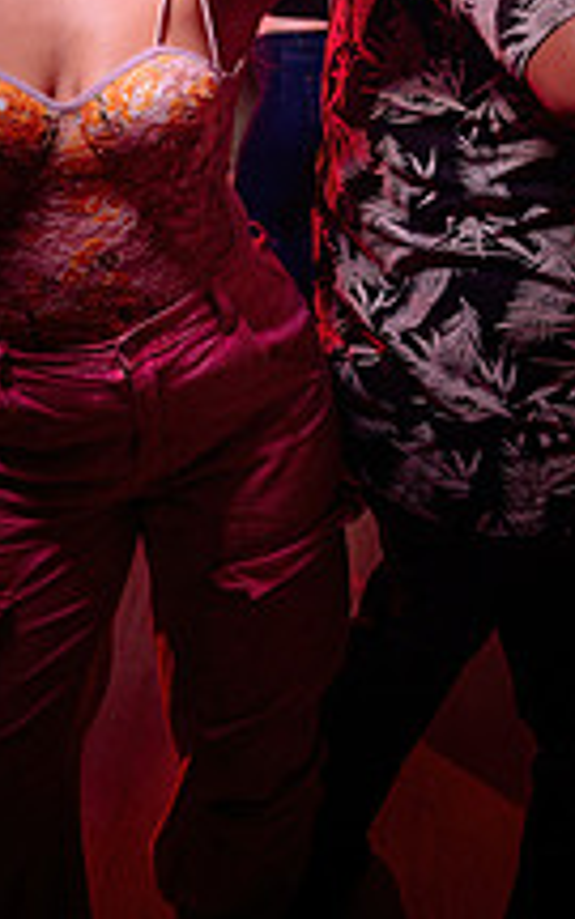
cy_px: 213
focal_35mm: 51
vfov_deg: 38.4
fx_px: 1279
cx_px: 119
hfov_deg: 24.9
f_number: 3.5
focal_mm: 24
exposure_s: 1/50
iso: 800
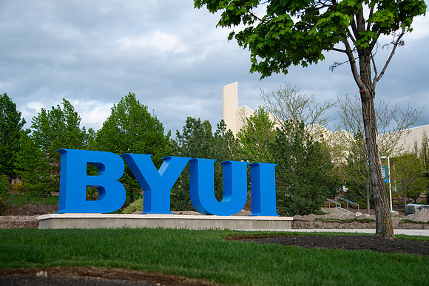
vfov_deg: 26.3
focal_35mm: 51
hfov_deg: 38.6
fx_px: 613
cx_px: 214
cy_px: 143
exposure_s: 1/400
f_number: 5
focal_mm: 50
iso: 320
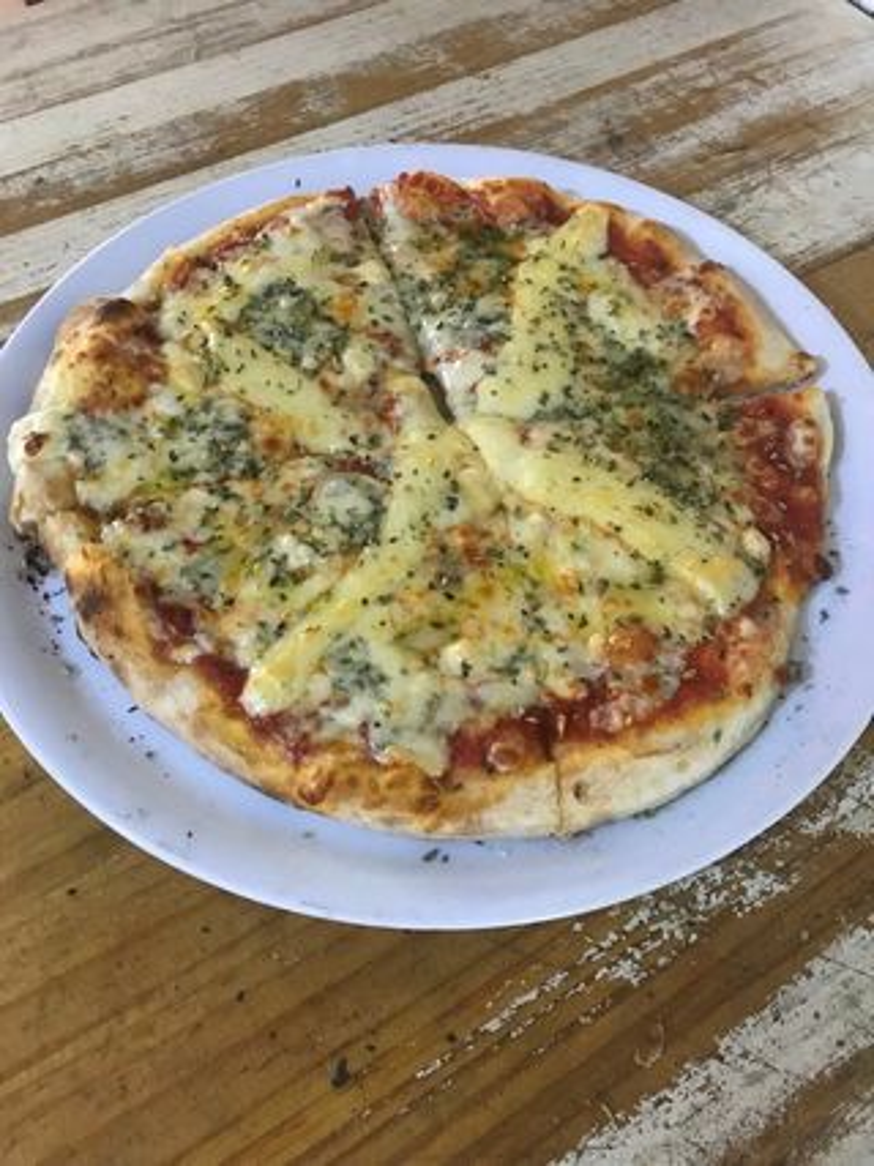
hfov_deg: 49.7
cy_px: 583
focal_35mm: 28
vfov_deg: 63.5
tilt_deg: -56.9
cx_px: 437
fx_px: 943
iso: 100
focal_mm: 3.99
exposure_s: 1/11
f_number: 1.8
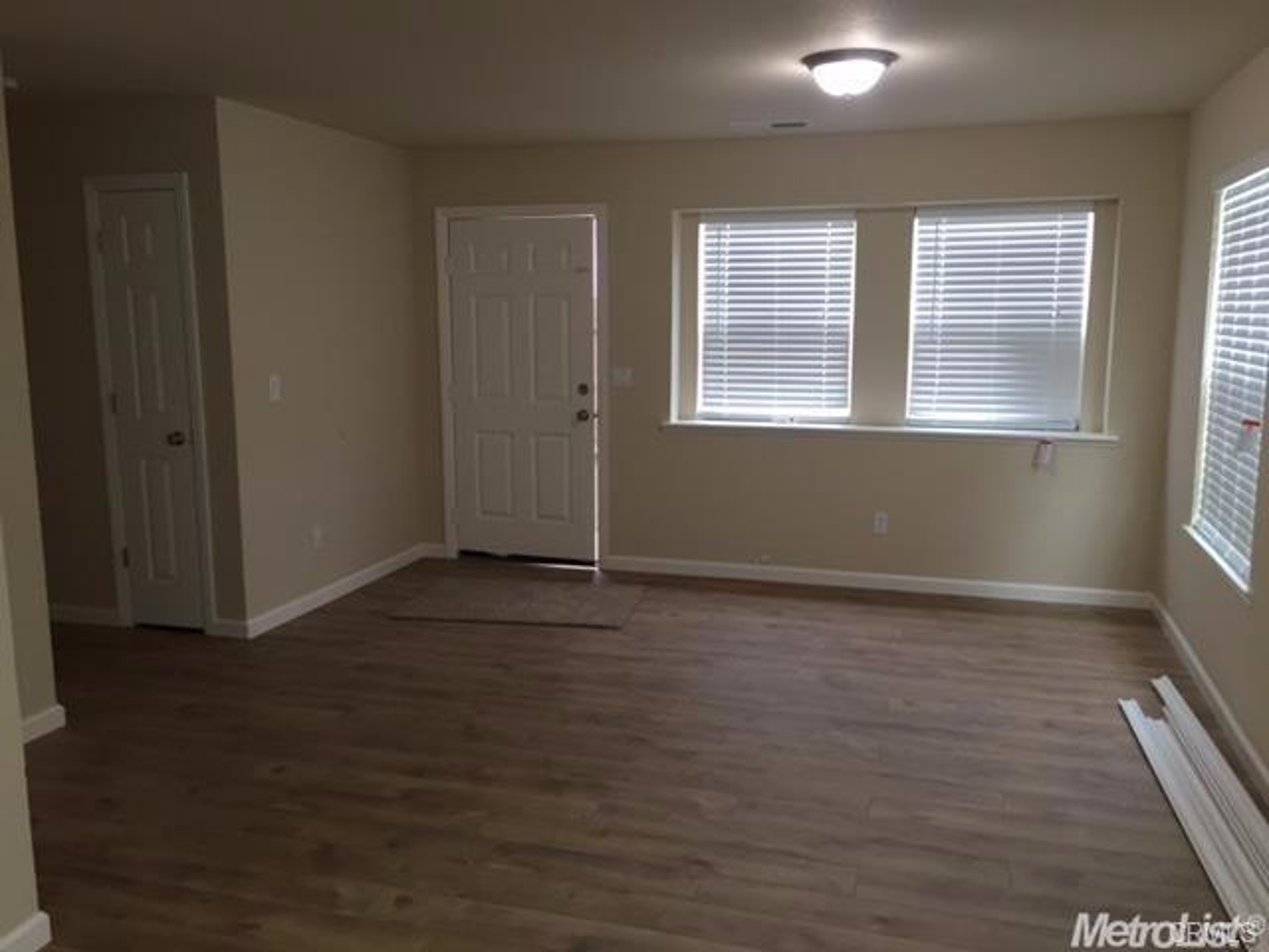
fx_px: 1063
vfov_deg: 48.2
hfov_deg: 61.7
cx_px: 634
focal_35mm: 29
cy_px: 476
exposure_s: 1/30
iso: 100
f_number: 2.2
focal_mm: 4.15
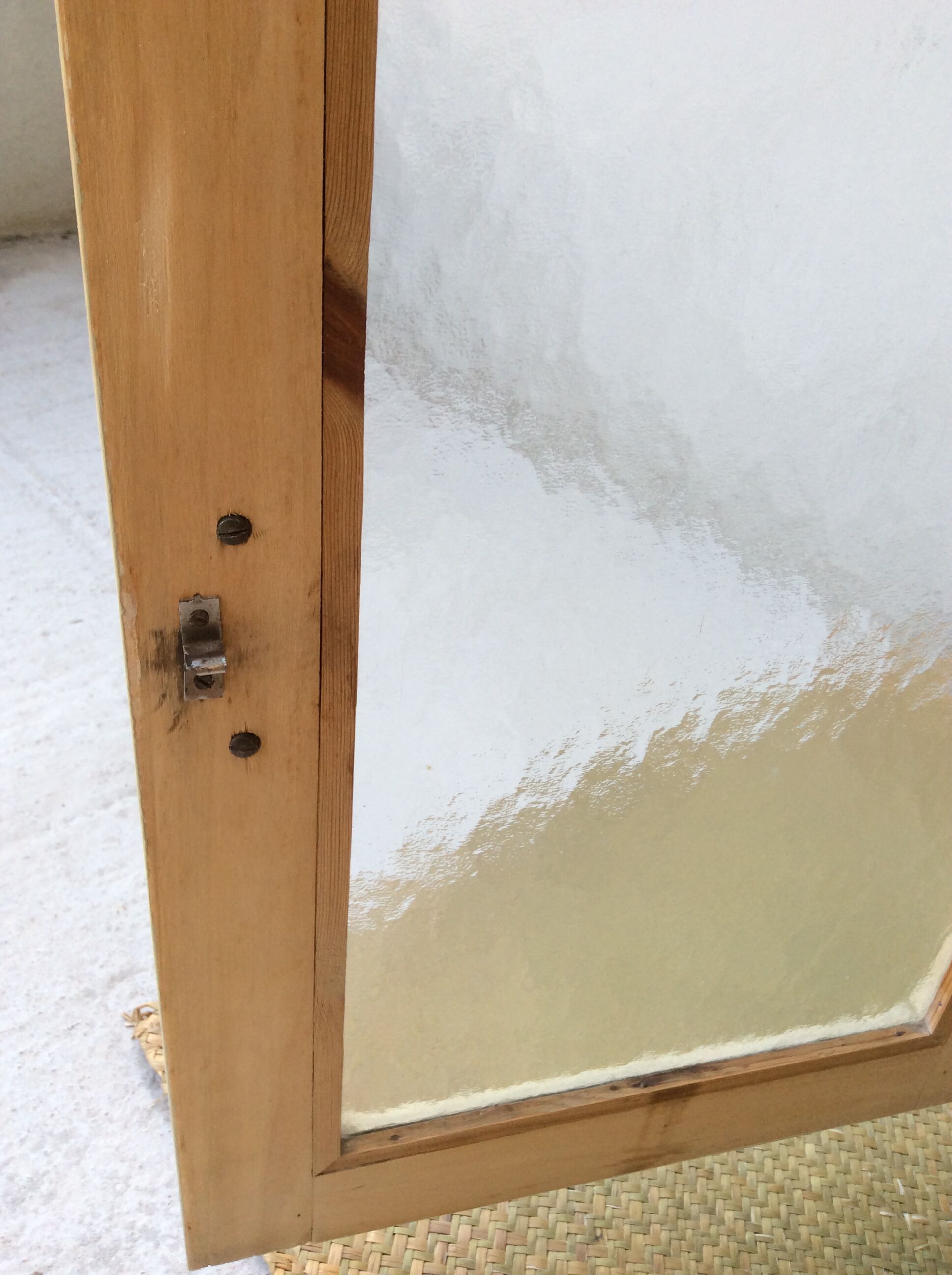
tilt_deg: -33.6
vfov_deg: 56.9
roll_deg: -6.4
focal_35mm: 32
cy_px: 638
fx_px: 1177
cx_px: 476
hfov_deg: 44.1
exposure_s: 1/112
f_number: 2.4
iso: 32
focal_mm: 3.3
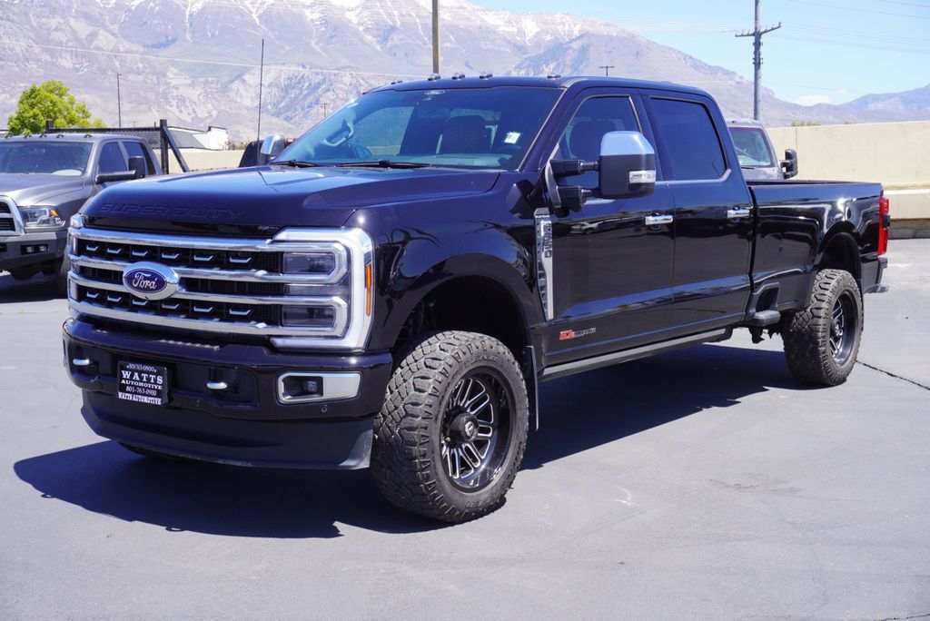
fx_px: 1202
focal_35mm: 46
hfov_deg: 42.3
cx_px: 465
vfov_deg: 29.0
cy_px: 310
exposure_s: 1/100
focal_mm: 31
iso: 100
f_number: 9
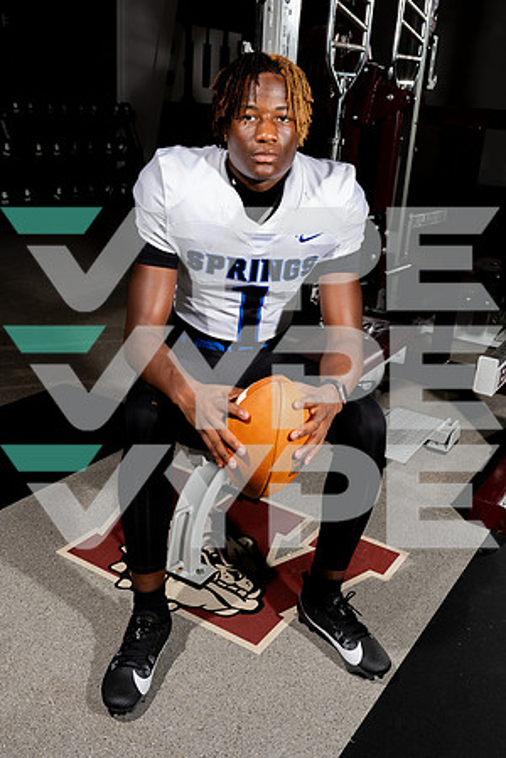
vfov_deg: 54.4
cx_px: 253
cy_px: 379
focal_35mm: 35
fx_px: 738
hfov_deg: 37.9
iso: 200
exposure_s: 1/250
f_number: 8
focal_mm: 35
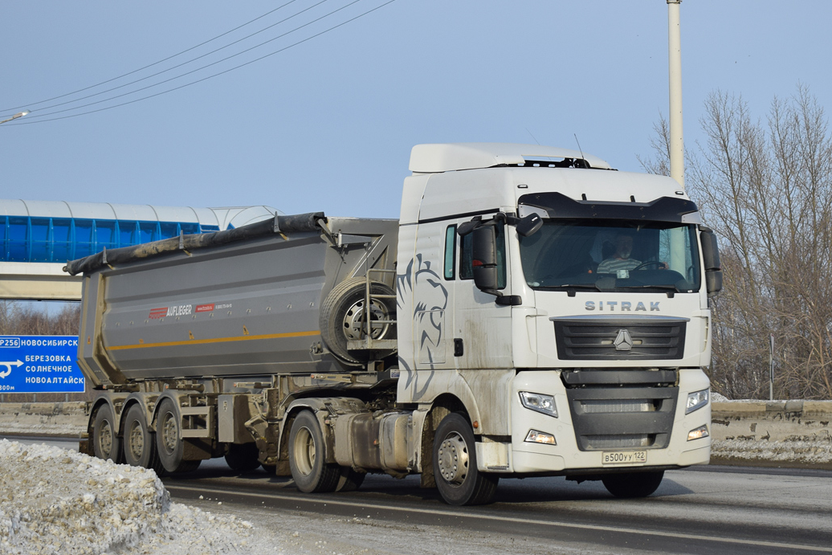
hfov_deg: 30.5
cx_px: 452
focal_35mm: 66
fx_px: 1525
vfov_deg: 20.6
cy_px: 263
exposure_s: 1/800
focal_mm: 38
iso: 100
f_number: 8
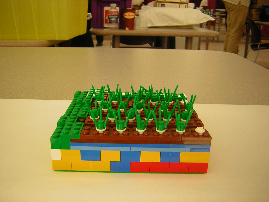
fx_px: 280
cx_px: 134
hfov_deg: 51.4
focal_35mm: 36
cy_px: 101
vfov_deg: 39.7
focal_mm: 4.7
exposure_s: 1/13.9
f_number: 2.6
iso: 50
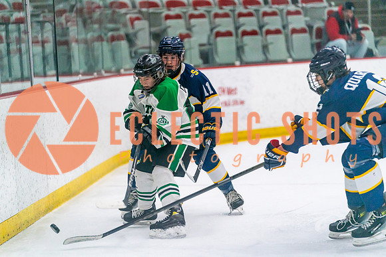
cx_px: 193
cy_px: 128
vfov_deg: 8.9
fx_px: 1652
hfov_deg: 13.3
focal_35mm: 154
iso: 4000
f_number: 2.8
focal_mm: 154
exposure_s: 1/1600
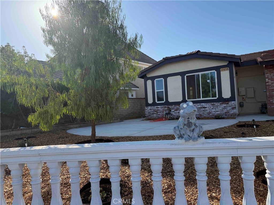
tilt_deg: +2.2
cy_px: 102
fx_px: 190
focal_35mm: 24
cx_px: 137
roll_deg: +3.5
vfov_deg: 56.8
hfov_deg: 71.6
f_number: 1.78
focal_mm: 6.76
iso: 100
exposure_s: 1/3584
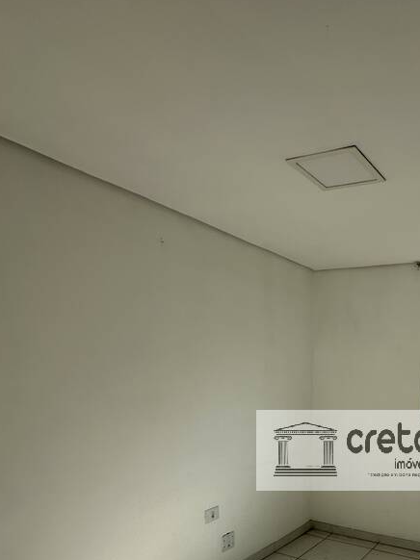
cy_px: 451
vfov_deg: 61.5
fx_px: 421
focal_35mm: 26
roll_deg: -0.5
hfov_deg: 49.0
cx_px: 354
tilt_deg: -14.3
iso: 40
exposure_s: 1/1289
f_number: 2.2
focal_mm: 2.22
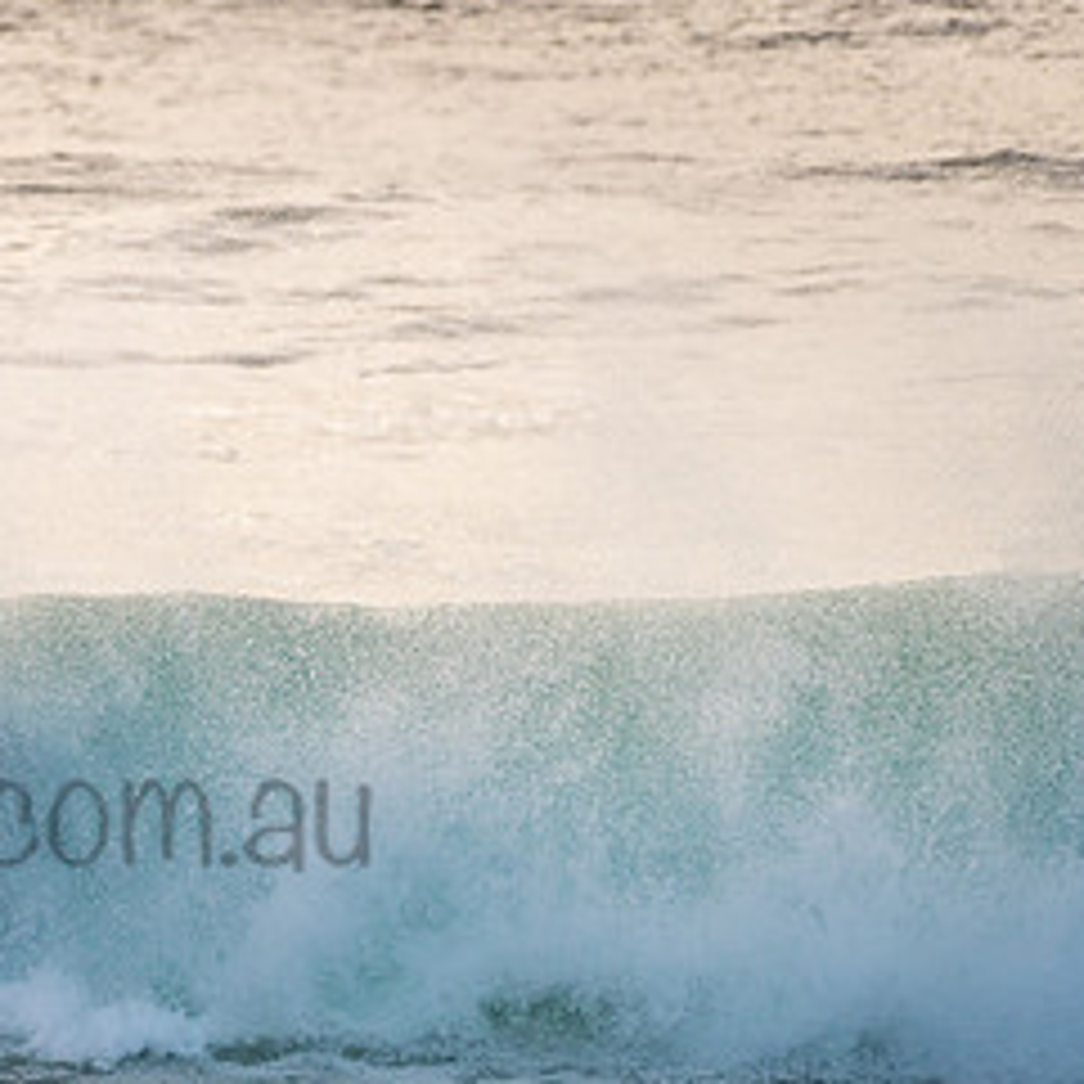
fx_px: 36244
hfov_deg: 1.7
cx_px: -99
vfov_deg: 1.7
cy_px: 762
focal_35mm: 1023
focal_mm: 500
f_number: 5.6
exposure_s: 1/2000
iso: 280
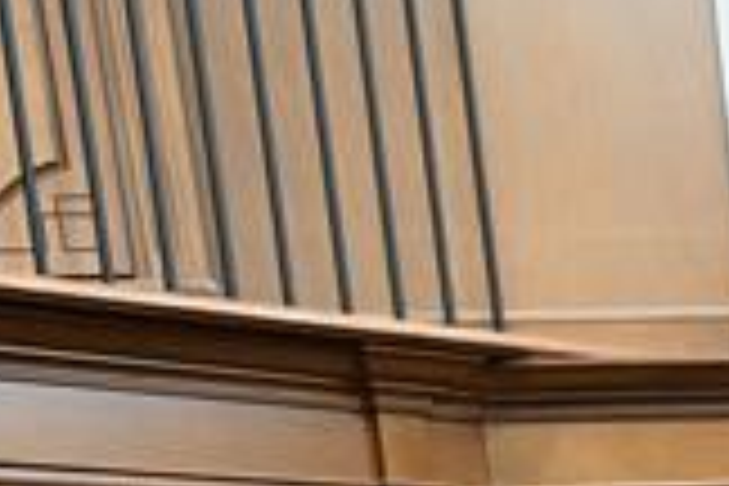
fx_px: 3078
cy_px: 1366
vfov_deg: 8.0
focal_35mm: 152
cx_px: 1620
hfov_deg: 11.6
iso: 1000
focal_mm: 24
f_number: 4
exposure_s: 1/200
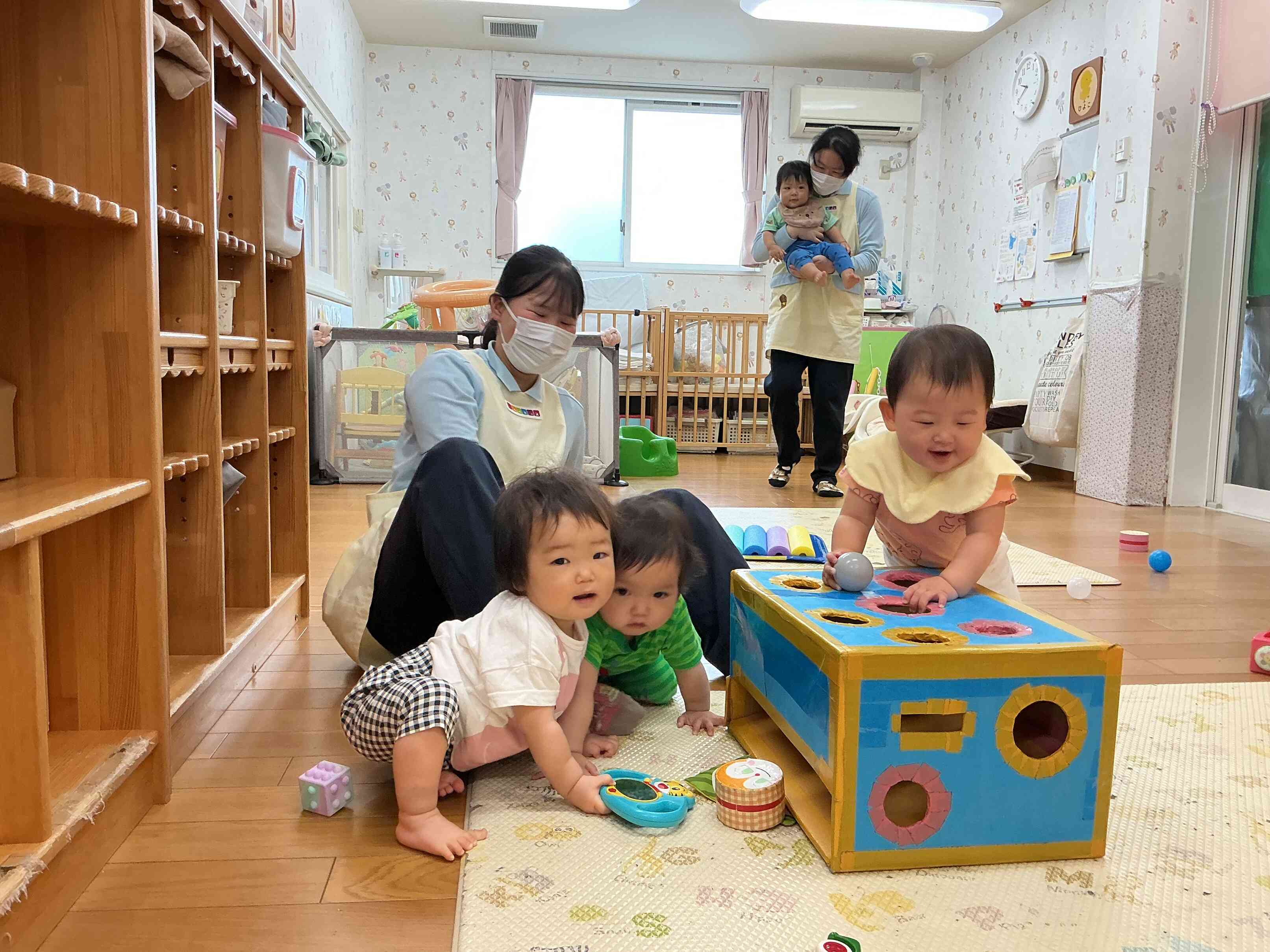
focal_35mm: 29
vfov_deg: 48.2
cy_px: 476
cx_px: 635
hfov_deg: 61.7
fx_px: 1064
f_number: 1.8
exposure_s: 1/60
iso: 64
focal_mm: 3
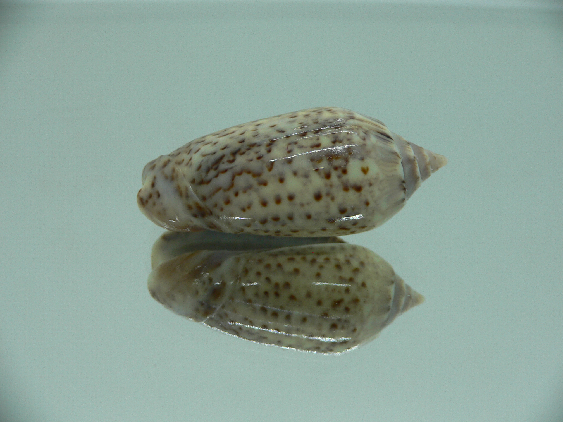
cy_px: 211
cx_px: 282
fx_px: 569
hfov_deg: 52.6
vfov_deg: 40.7
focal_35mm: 35
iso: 80
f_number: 2.8
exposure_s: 1/60
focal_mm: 4.6
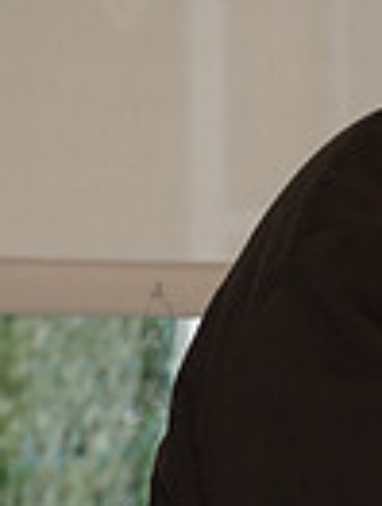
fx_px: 3851
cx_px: 652
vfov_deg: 7.5
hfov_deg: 5.6
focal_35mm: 263
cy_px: 535
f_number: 4
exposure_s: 1/320
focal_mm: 62
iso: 1250
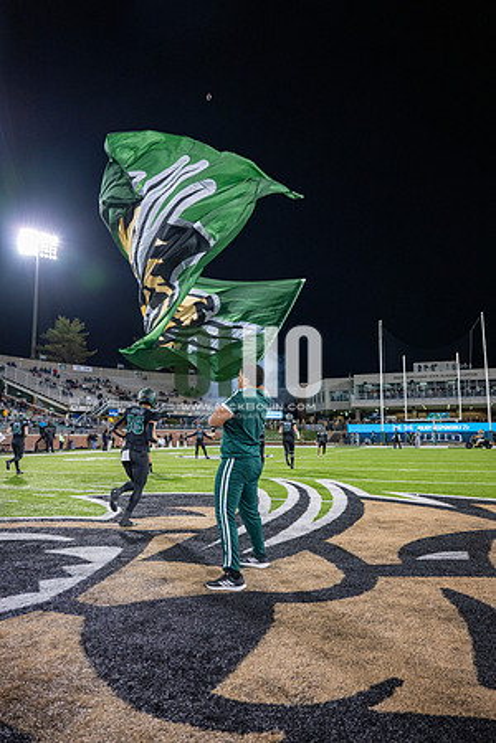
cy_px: 372
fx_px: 496
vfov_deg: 73.7
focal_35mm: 24
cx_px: 248
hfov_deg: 53.1
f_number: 3.2
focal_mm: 24
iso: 1250
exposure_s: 1/500
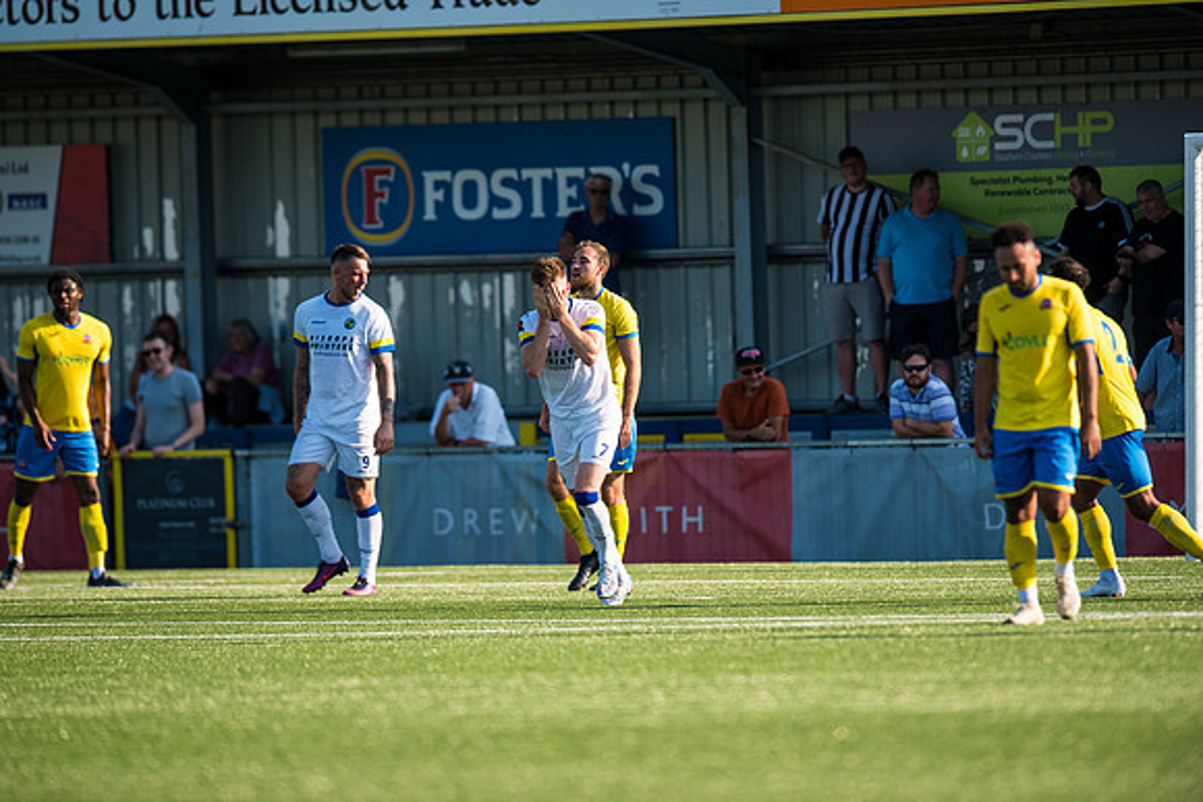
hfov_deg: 5.2
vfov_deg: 3.4
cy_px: 401
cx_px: 602
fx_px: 13369
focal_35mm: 400
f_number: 5
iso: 200
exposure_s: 1/1250
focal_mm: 400
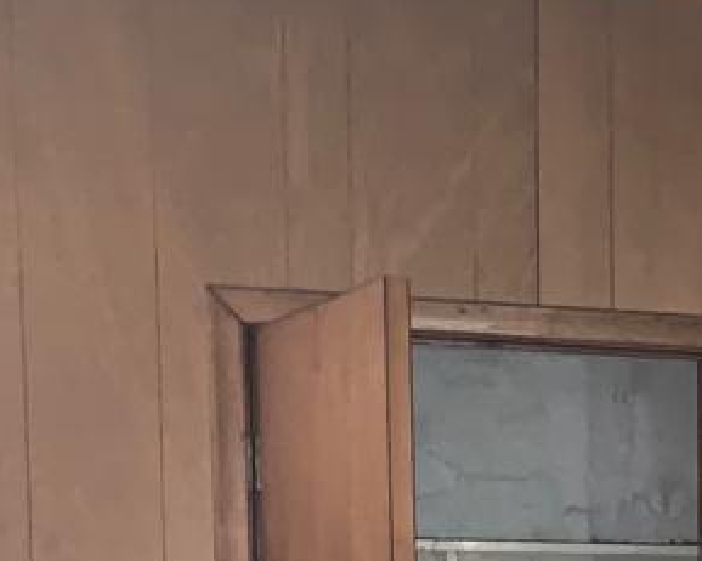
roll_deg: +0.2
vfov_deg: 15.8
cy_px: 831
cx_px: 969
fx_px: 1869
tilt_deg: -5.6
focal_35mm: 90
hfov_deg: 19.3
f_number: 1.8
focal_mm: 4.25
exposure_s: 1/4
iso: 200
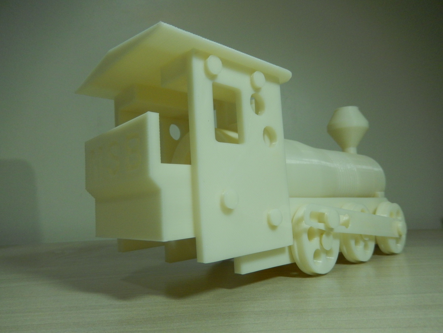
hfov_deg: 69.4
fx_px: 320
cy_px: 166
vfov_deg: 54.9
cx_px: 222
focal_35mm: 25
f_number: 3.4
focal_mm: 4.5
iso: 320
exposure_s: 1/30
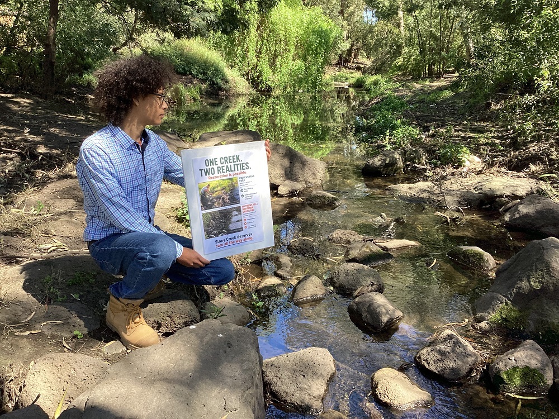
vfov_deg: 45.4
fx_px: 501
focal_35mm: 31
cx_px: 280
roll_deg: -0.7
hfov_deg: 58.4
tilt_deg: -18.2
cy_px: 210
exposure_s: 1/212
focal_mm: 3.3
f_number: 2.4
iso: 25
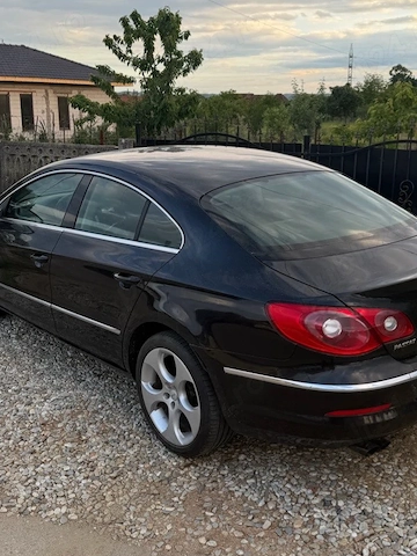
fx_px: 642
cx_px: 236
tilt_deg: -13.4
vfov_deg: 46.8
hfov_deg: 35.9
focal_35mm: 40
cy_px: 276
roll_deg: -1.6
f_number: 1.78
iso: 80
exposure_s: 1/722
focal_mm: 6.76
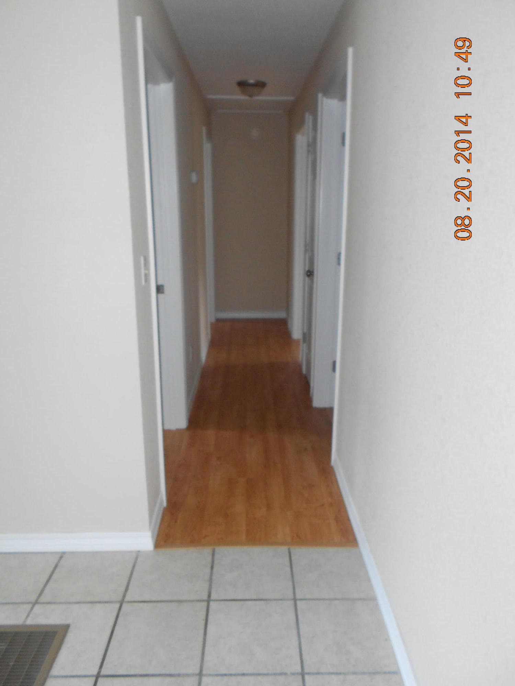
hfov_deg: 53.1
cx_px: 258
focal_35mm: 26
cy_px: 343
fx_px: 516
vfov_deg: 67.3
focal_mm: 4.6
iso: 200
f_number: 3.2
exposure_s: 1/25
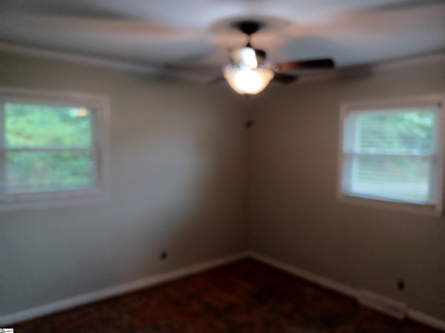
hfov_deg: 69.4
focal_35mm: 25
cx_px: 222
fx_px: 321
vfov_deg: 54.9
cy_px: 166
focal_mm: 4.6
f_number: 1.8
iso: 320
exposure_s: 1/25
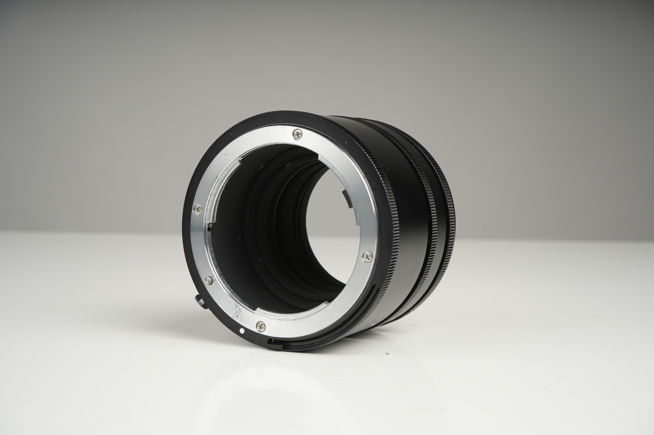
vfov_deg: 26.9
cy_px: 218
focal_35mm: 50
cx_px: 327
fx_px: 908
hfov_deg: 39.6
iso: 200
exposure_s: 1/200
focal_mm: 50
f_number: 16
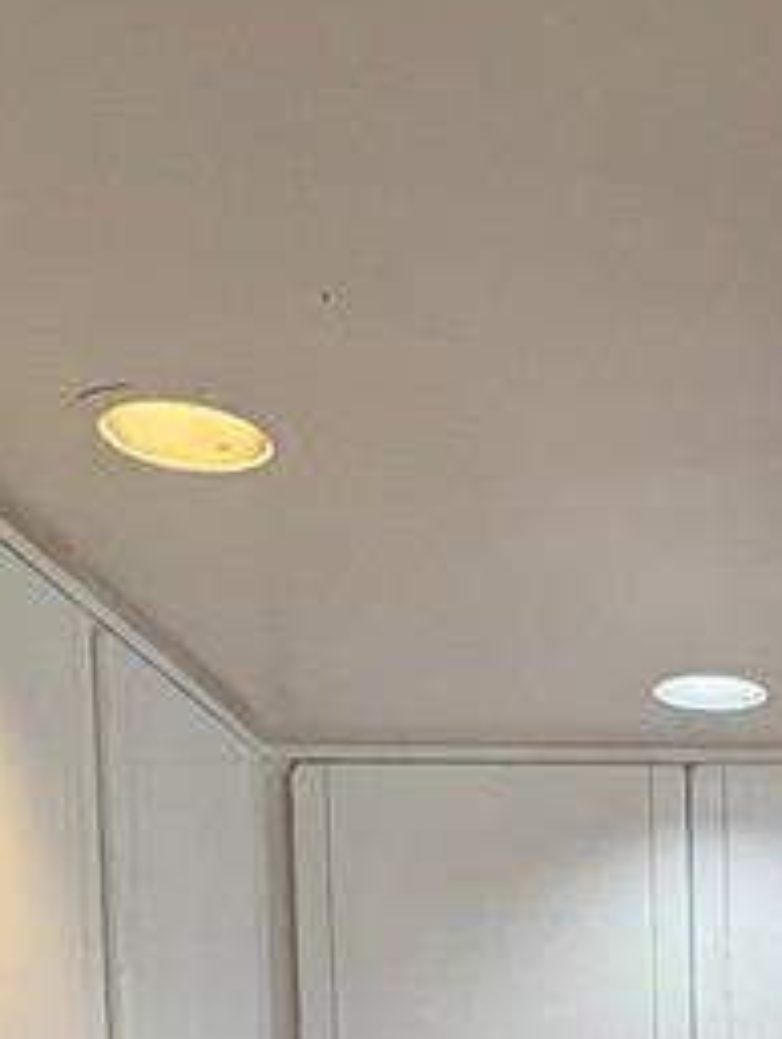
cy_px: 1409
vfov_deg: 25.1
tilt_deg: -3.5
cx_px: 971
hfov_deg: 20.9
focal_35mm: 65
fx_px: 1955
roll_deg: +0.8
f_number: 2.2
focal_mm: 2.22
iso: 125
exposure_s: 1/120
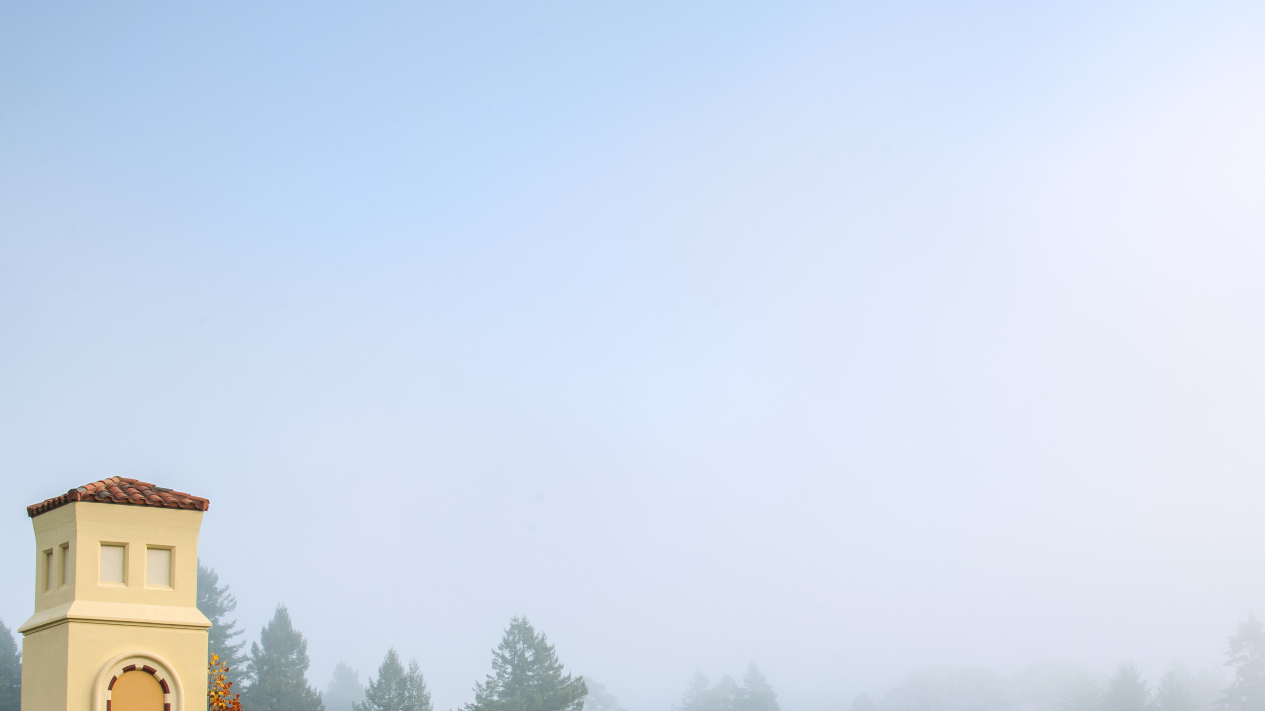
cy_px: 458
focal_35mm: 108
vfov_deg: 11.2
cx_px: 699
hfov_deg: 19.8
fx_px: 3622
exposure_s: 1/30
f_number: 16
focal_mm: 70
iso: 400
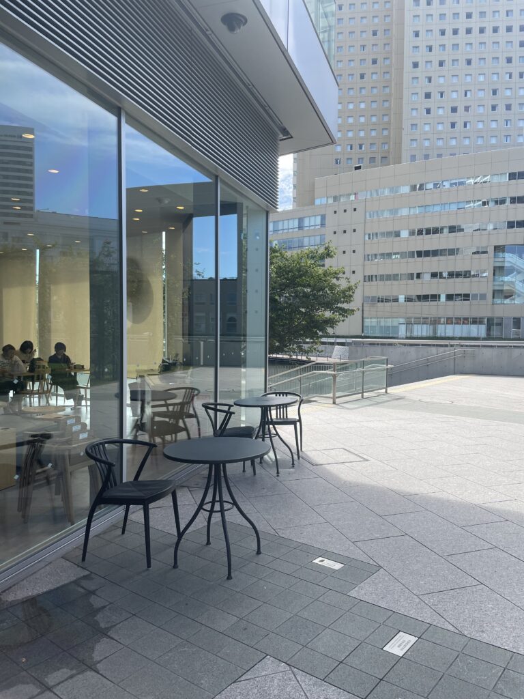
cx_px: 262
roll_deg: -1.6
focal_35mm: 26
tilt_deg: -0.1
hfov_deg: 53.1
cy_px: 350
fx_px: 525
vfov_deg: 67.3
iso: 32
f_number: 1.6
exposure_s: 1/1135
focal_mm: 4.2
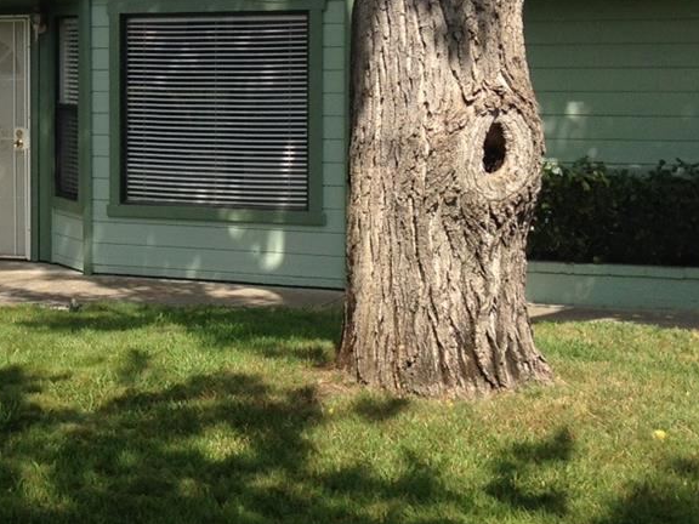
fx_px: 1737
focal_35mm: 86
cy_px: 112
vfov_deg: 17.0
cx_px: -30
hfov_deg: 21.8
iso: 50
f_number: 2.4
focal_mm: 4.12
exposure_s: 1/1205
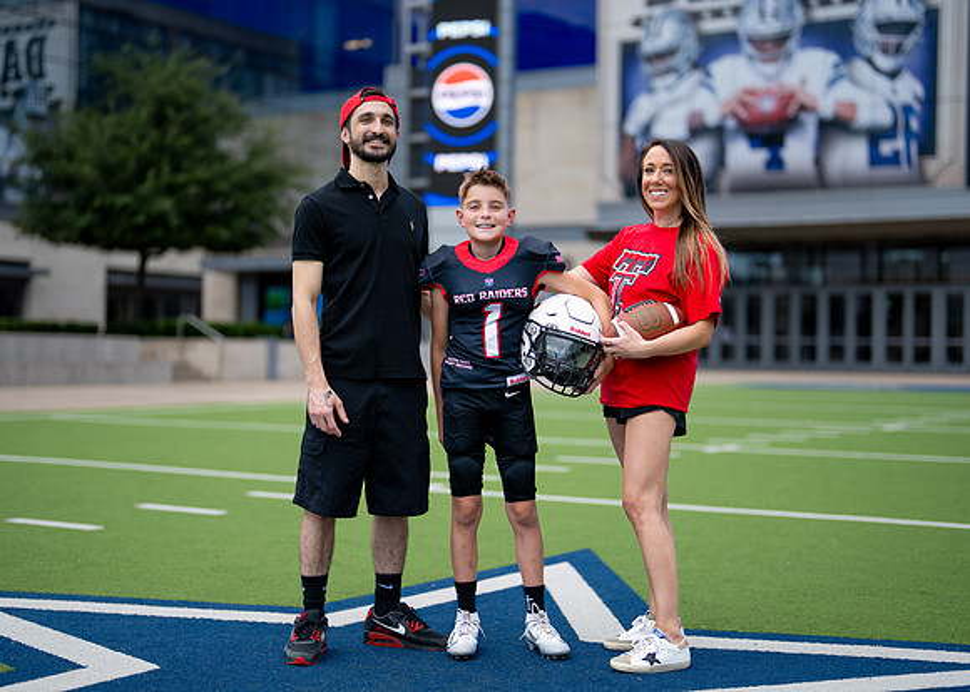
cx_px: 463
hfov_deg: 32.8
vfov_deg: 23.7
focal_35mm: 60
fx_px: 1648
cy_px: 340
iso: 100
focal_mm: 50
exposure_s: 1/1600
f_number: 1.2
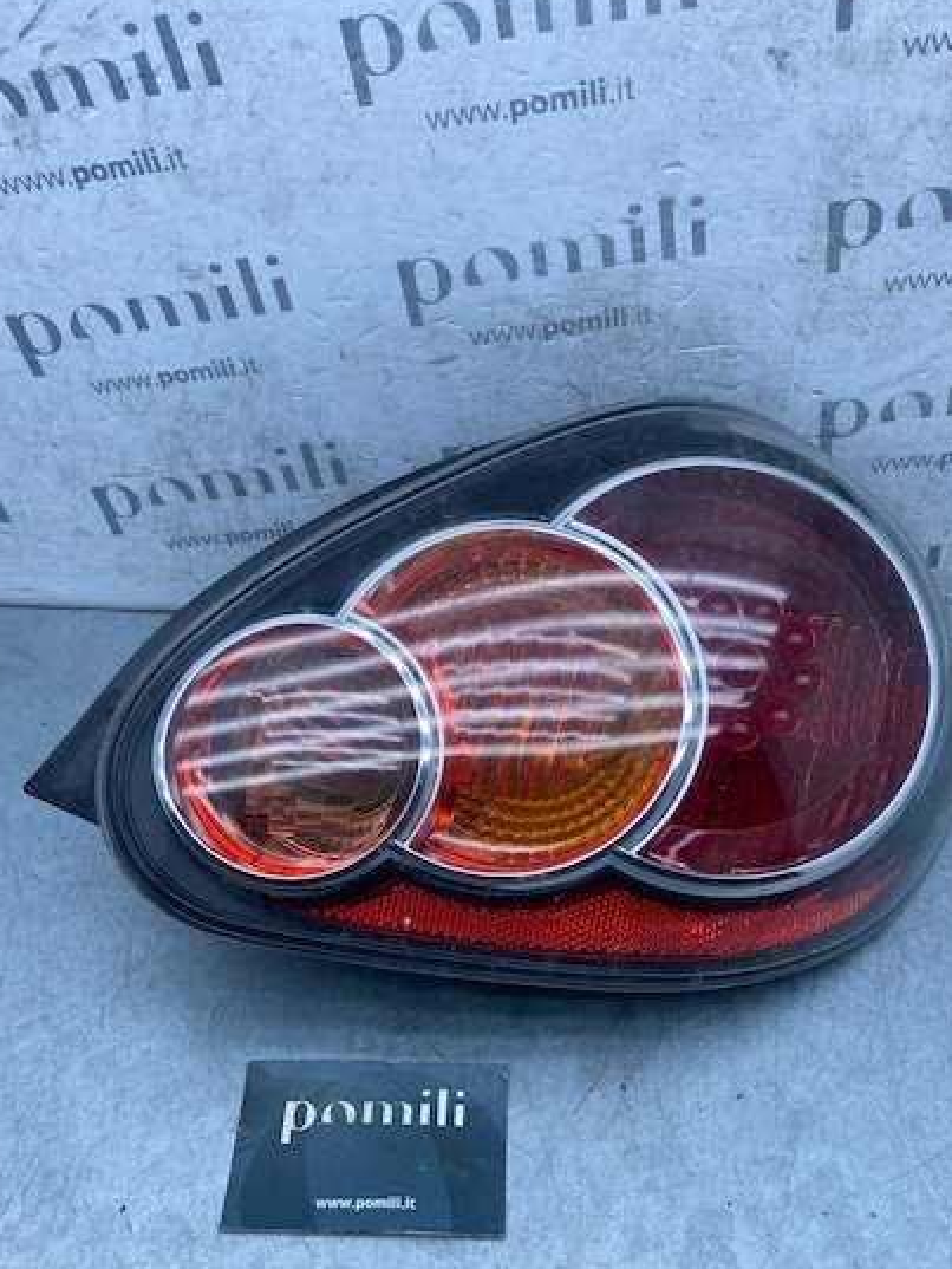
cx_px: 529
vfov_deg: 58.1
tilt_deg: -48.4
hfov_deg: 45.4
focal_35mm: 31
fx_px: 1136
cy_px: 723
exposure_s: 1/724
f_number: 1.8
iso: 32
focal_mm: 4.25
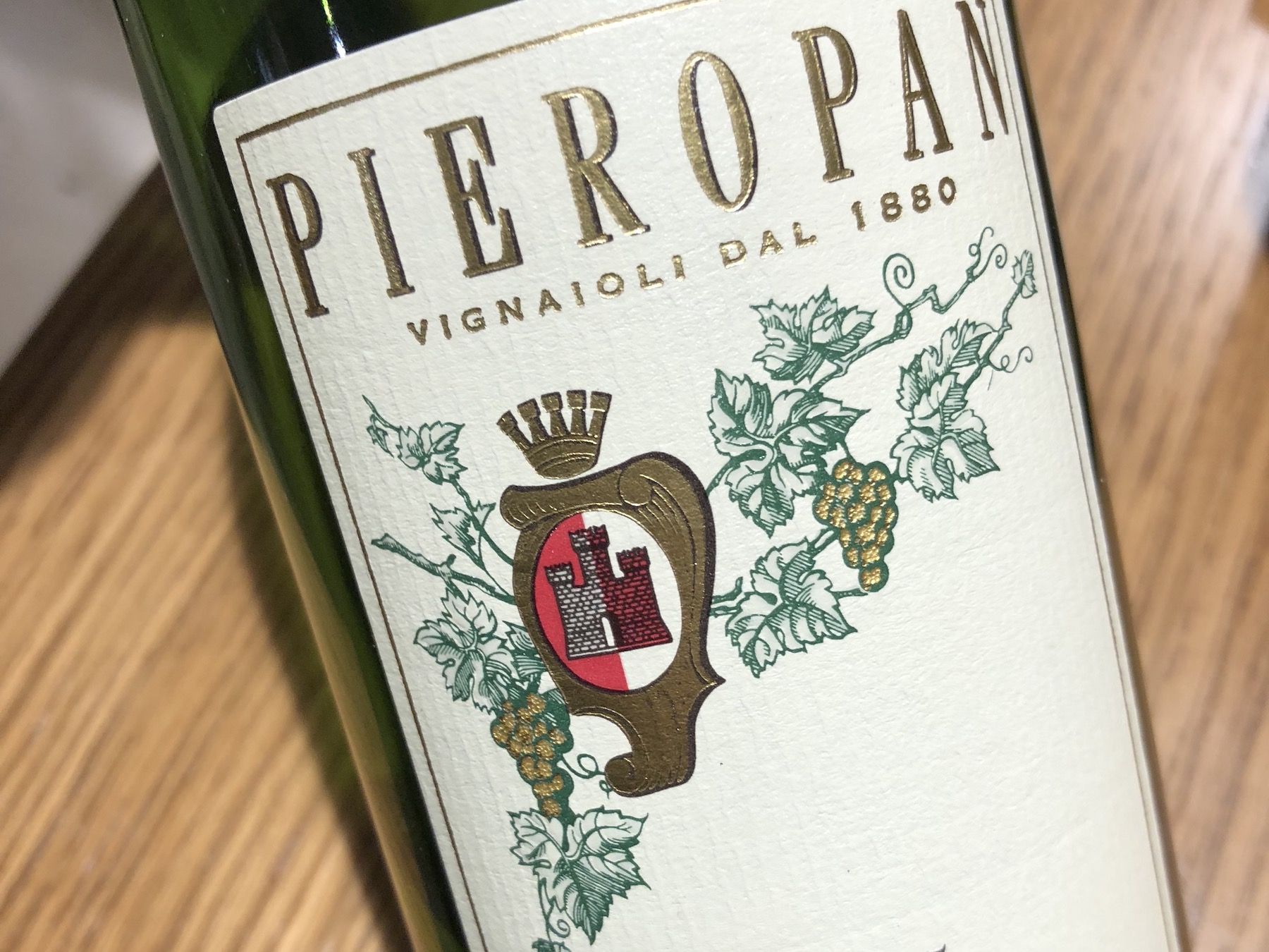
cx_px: 634
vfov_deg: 49.7
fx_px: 1026
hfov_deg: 63.4
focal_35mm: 28
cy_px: 476
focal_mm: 3.99
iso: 25
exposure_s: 1/50
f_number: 1.8
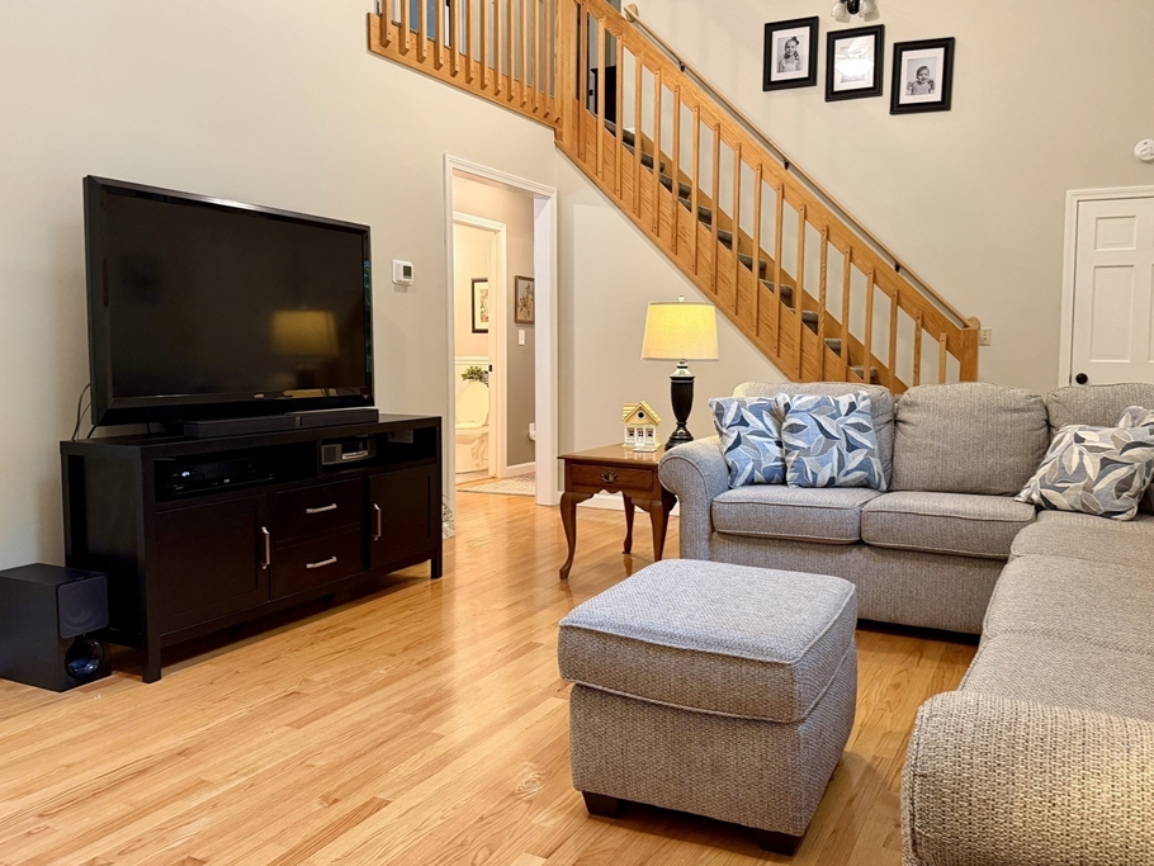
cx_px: 647
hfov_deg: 65.1
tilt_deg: -3.8
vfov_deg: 51.4
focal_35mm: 27
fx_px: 900
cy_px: 416
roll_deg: -0.1
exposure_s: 1/60
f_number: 1.78
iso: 400
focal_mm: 6.76
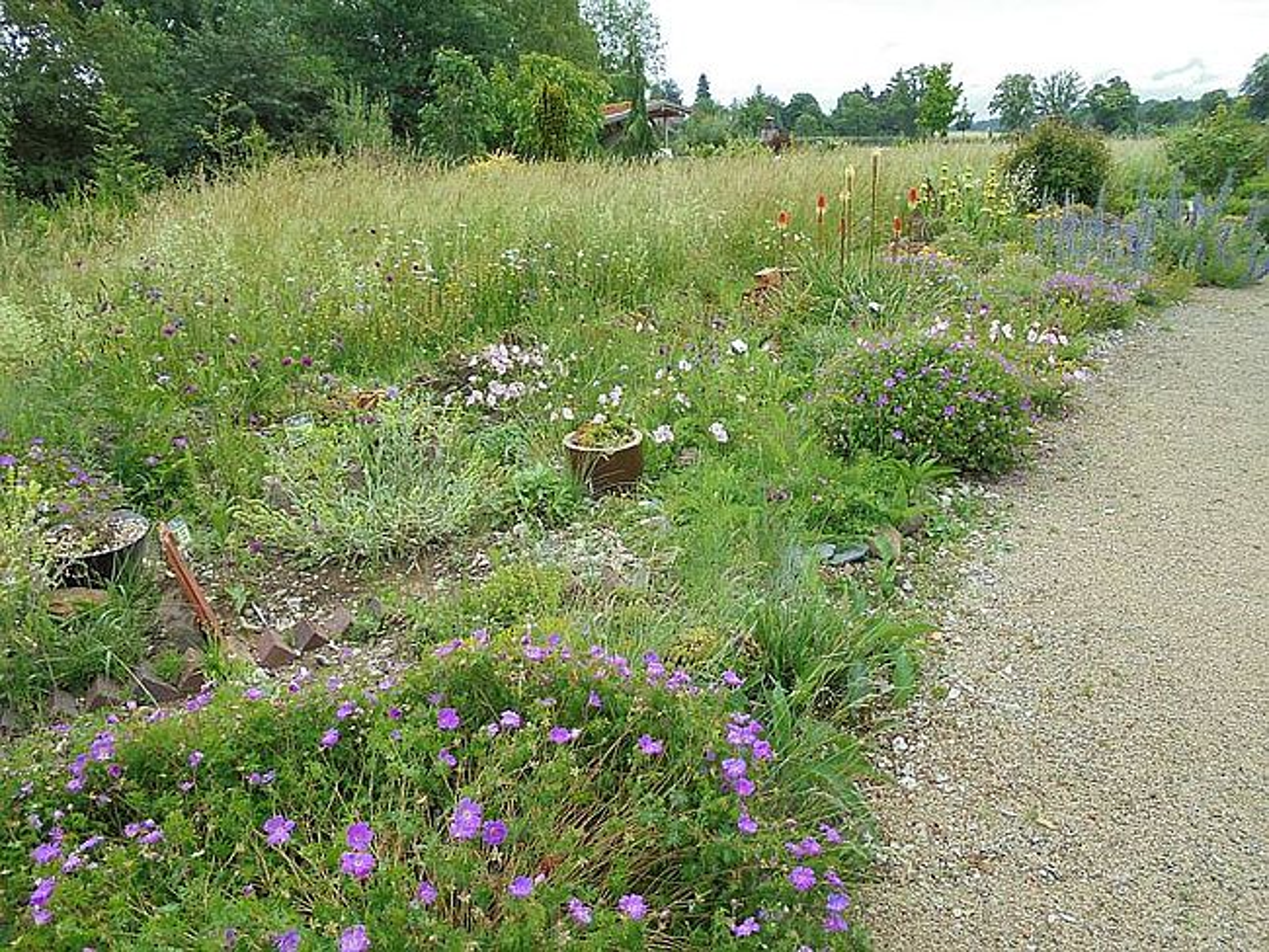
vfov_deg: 53.1
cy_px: 476
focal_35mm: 26
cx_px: 634
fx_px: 953
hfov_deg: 67.3
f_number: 3.5
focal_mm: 4.6
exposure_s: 1/250
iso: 100
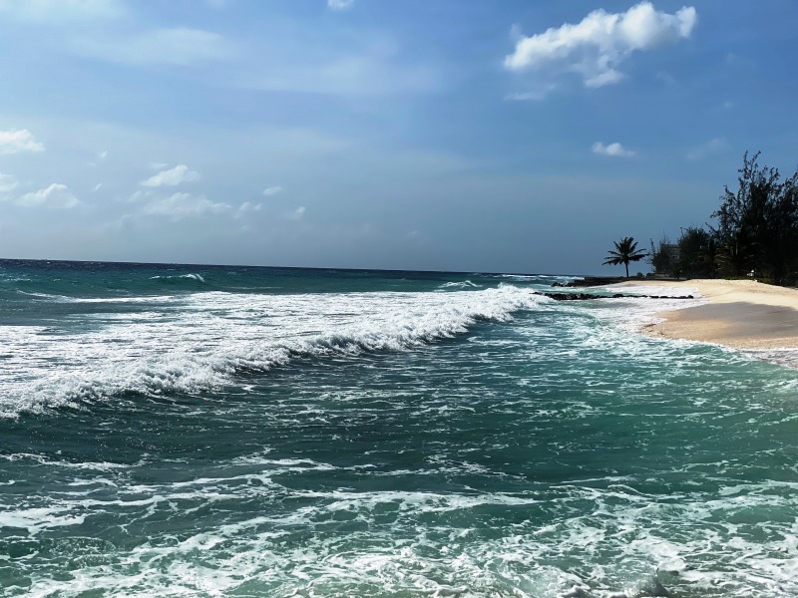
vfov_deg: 28.0
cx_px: 399
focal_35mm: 52
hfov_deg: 36.8
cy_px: 299
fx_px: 1199
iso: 25
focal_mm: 6
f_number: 2
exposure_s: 1/6849
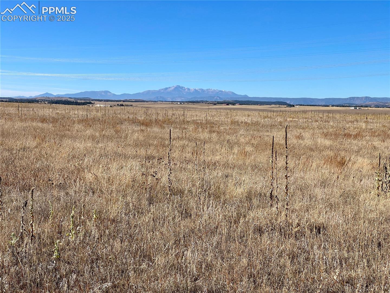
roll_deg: -0.3
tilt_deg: -4.1
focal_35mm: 52
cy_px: 146
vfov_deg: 28.0
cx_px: 195
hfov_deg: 36.8
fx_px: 586
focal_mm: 6
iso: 25
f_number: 2
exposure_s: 1/1845
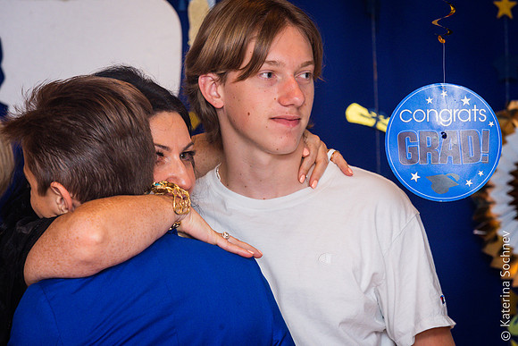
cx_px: 259
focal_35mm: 200
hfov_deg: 10.3
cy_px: 173
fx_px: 2878
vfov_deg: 6.9
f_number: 8
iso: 2000
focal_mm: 200
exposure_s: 1/200
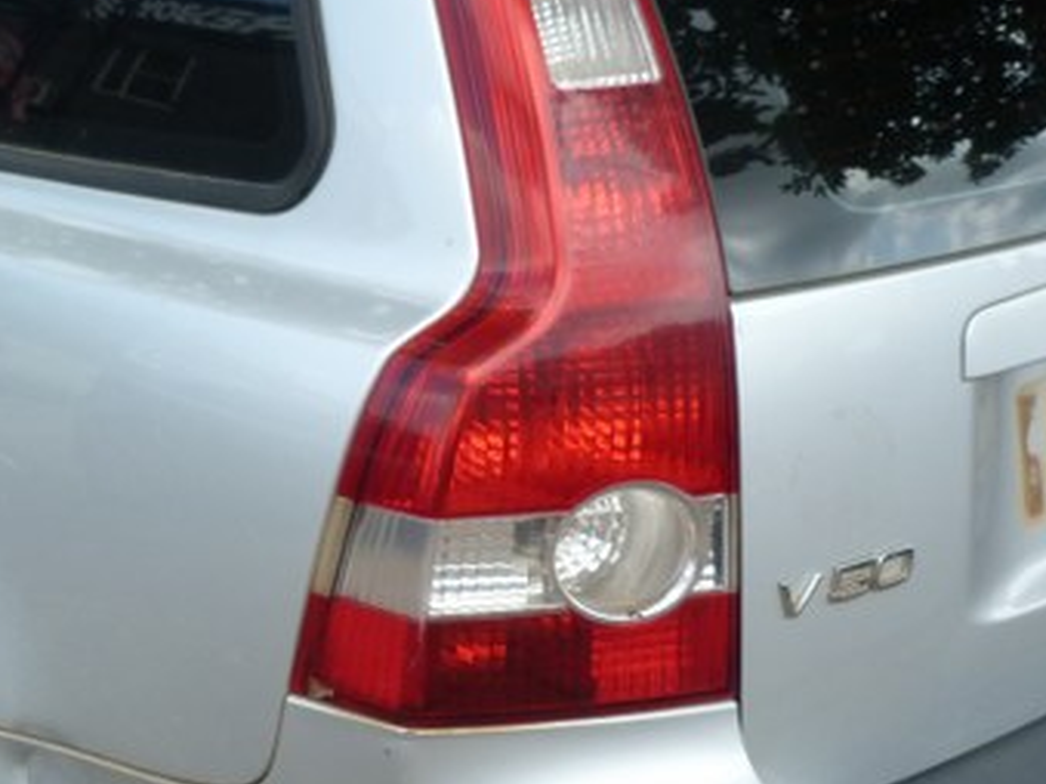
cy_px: 531
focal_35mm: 59
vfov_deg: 24.7
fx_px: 1782
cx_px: 407
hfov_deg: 32.6
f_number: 4
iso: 80
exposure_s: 1/125
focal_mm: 4.5
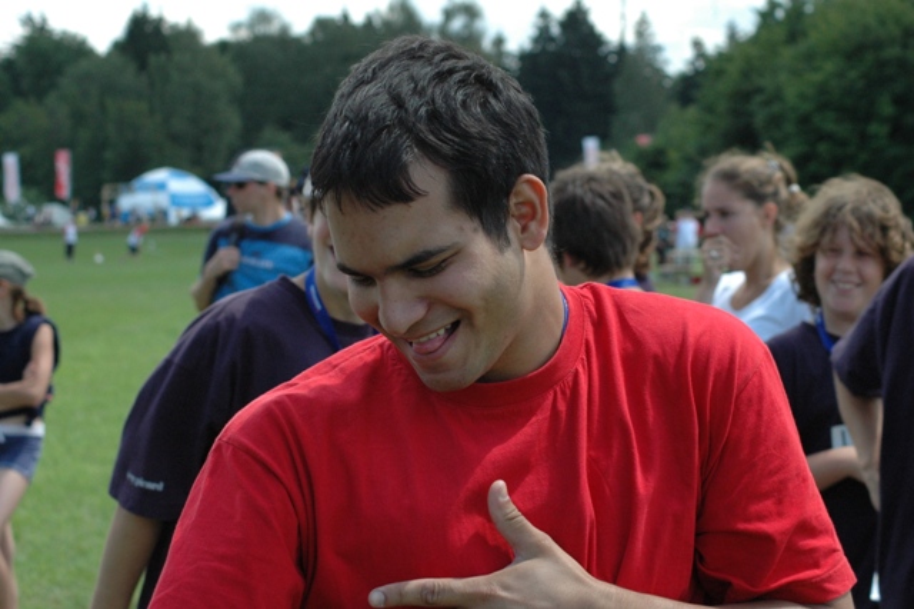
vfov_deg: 11.7
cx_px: 457
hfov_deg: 17.5
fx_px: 2969
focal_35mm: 117
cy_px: 304
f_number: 10
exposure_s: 1/400
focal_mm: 78
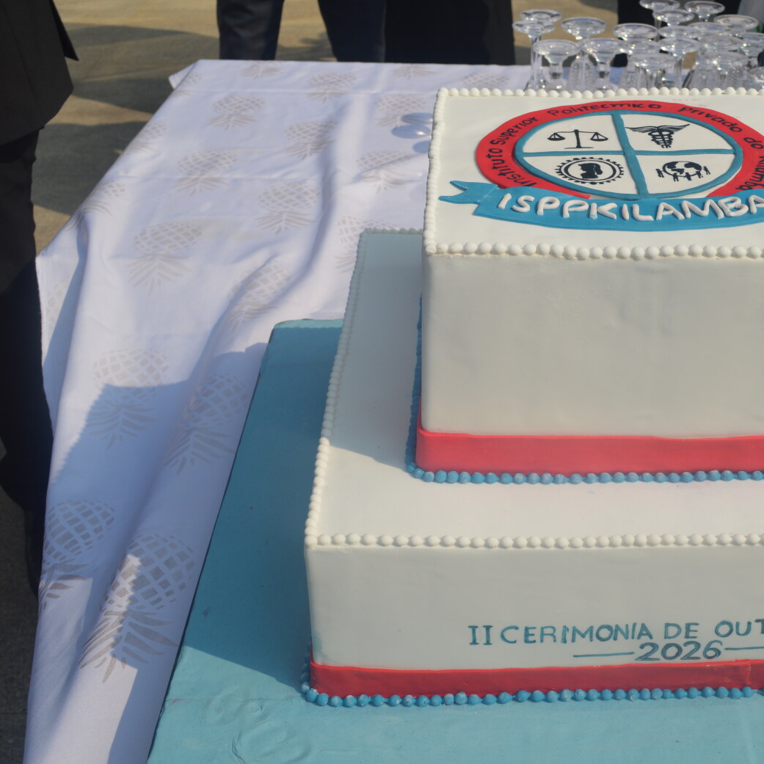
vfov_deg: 36.1
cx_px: 575
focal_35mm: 47
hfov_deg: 35.3
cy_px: 388
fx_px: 1174
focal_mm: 24
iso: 100
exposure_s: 1/320
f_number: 9
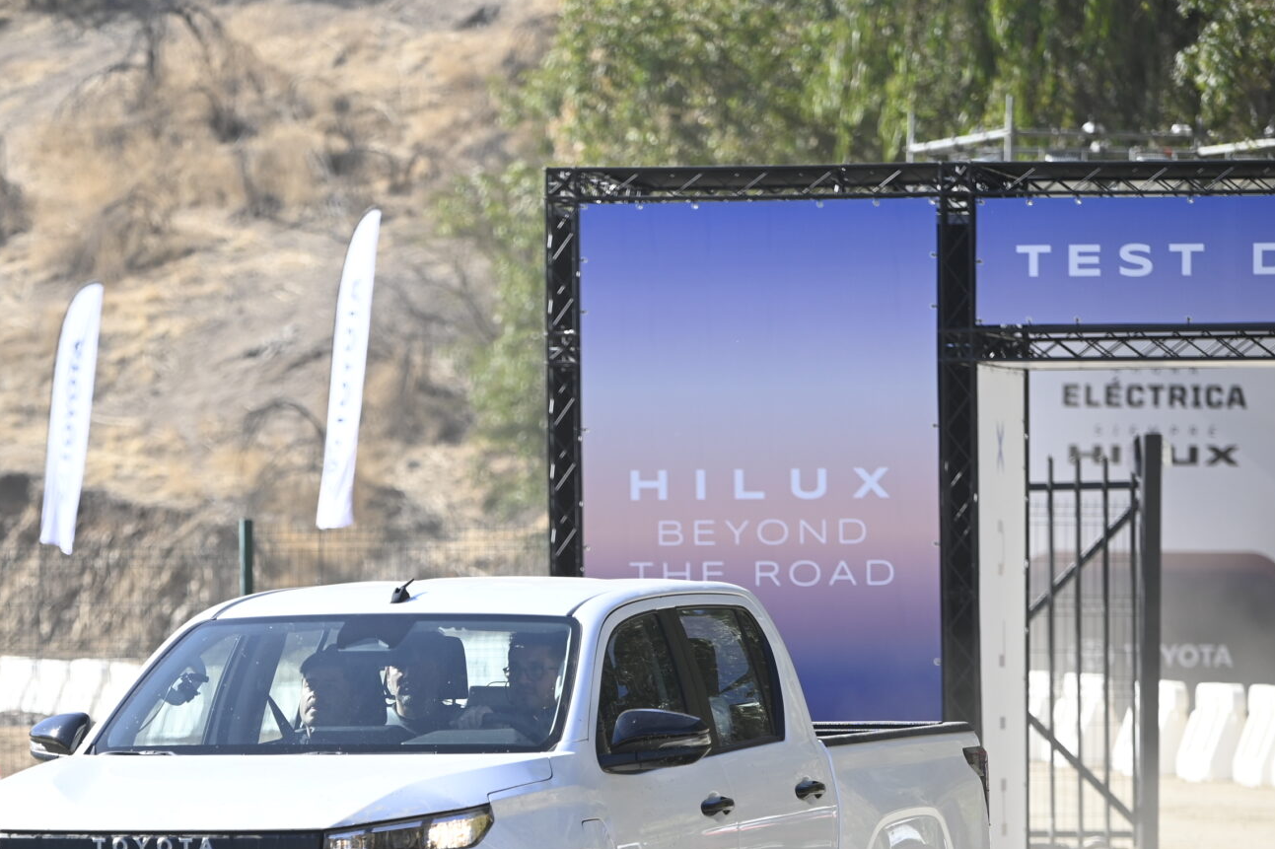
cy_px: 749
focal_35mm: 297
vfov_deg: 4.6
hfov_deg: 6.9
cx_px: 296
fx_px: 10514
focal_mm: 150
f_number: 3.2
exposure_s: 1/1000
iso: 200
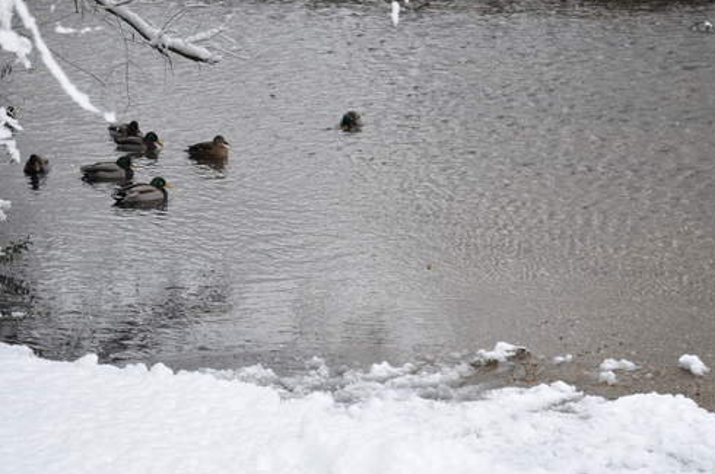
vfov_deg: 13.9
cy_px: 171
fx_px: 1943
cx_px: 374
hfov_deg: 20.8
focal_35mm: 98
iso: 640
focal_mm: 50
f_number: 8
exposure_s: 1/250
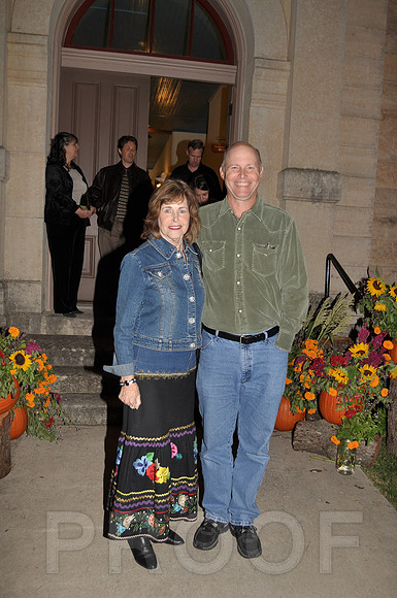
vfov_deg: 57.3
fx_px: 547
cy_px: 299
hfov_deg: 39.9
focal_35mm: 33
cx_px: 198
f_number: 4
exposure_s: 1/60
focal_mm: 22
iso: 250
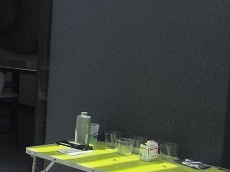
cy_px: 49
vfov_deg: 19.8
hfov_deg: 16.3
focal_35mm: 74
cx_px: -281
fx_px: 492
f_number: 2.2
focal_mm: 1.65
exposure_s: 1/2417
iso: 50
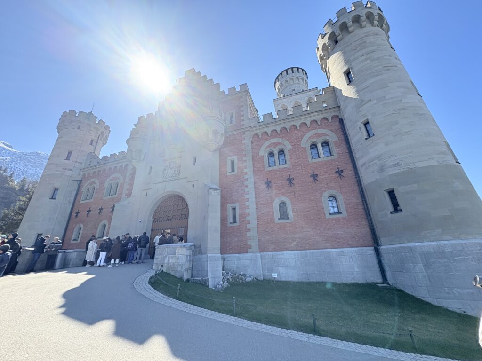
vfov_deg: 85.7
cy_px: 180
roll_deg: +1.8
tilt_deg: +23.2
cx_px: 241
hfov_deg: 102.1
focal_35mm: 14
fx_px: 195
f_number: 2.2
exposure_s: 1/749
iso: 64
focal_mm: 2.22
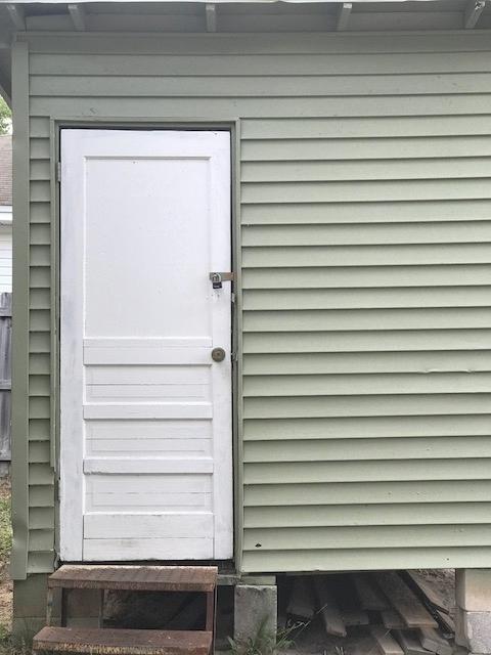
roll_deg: -0.6
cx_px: 246
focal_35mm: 57
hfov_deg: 25.7
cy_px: 328
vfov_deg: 33.8
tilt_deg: +3.1
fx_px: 1078
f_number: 2.8
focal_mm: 6.6
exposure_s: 1/60
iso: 25
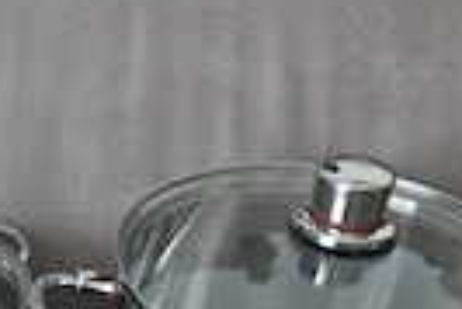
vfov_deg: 16.7
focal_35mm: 72
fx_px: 925
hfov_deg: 27.6
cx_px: 111
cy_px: 507
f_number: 1.7
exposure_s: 1/101
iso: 1600
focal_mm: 6.25
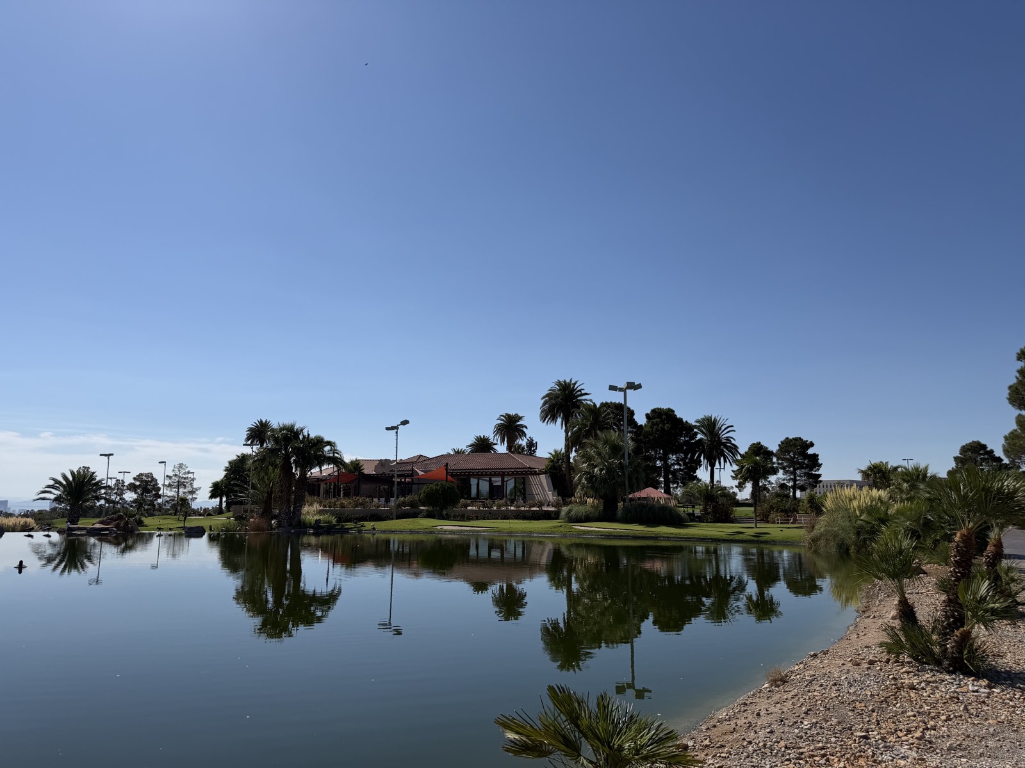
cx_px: 512
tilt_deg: +9.2
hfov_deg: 71.6
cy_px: 384
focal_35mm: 24
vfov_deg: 56.8
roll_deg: +0.1
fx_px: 711
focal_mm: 6.76
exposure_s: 1/11905
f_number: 1.78
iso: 80
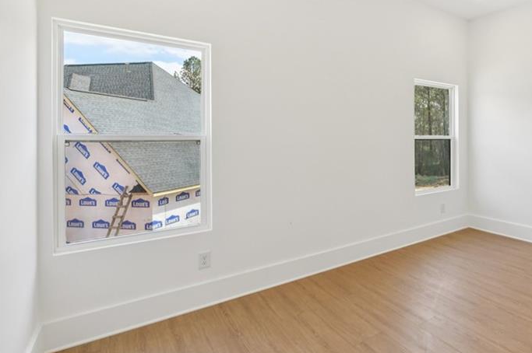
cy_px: 139
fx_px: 310
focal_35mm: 21
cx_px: 393
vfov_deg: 58.8
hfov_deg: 75.9
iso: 400
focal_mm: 14
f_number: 9
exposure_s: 1/200
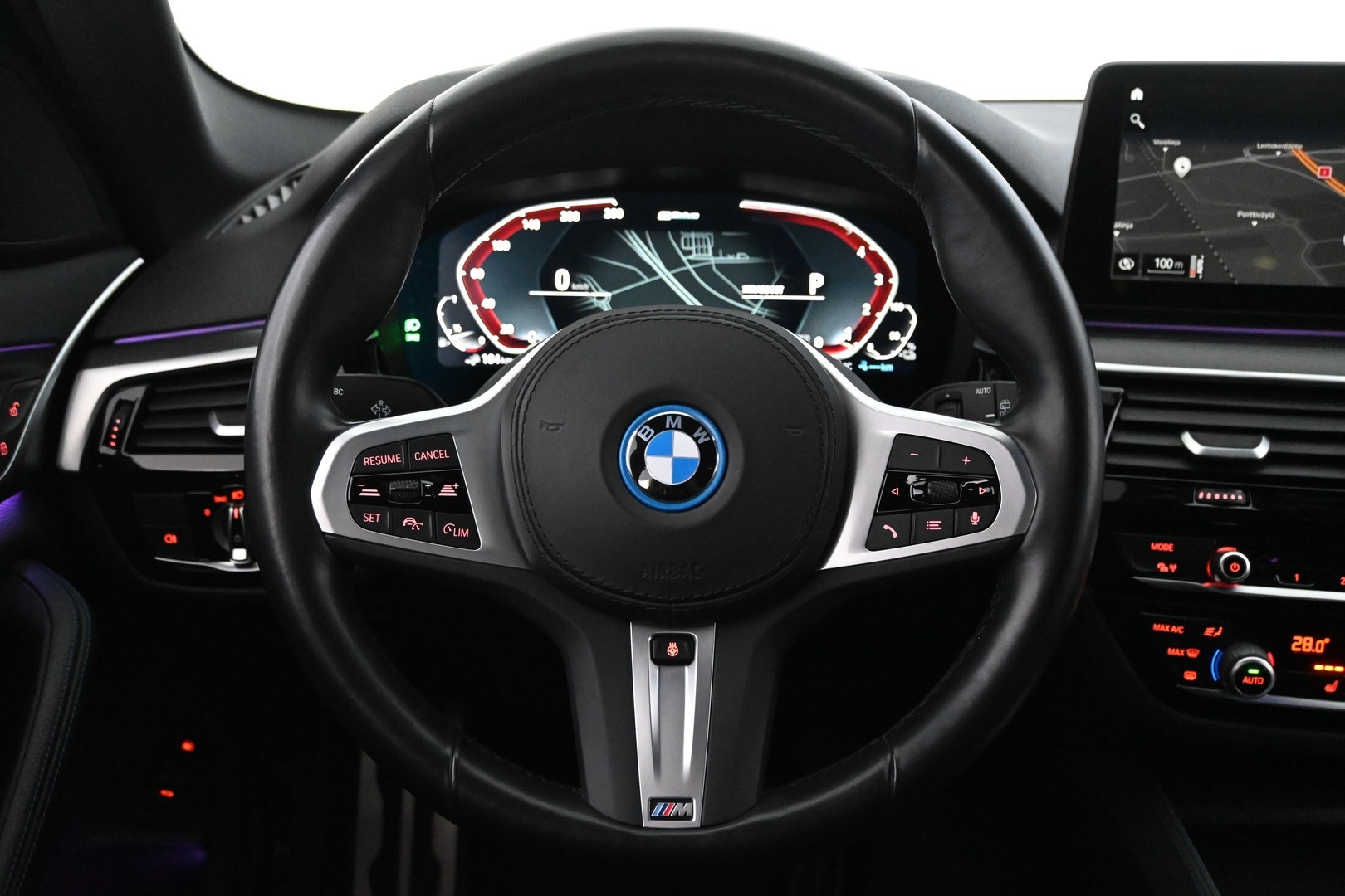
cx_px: 672
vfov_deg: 36.2
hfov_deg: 52.2
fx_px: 1373
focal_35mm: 37
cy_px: 448
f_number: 4.2
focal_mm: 24.5
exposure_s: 1/40
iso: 7200
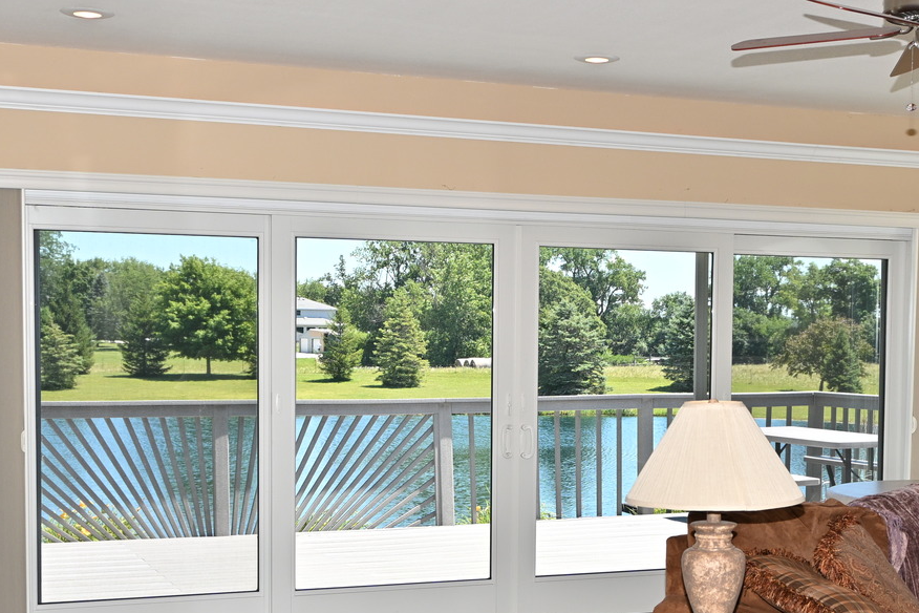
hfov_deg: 32.6
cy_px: 431
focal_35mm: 61
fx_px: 1557
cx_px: 611
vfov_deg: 22.1
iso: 180
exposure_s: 1/125
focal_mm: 22
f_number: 5.6
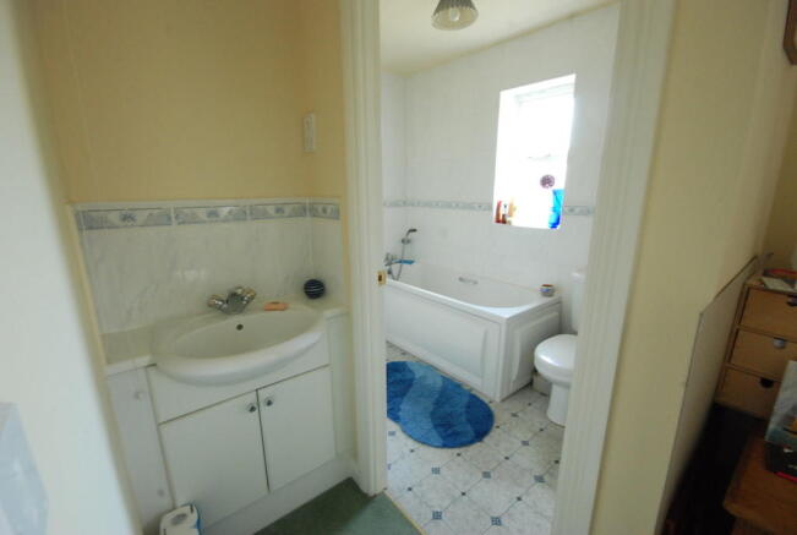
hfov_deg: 100.3
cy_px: 268
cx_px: 398
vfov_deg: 77.6
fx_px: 333
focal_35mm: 15
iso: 1250
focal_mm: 10
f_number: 10
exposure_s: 1/5
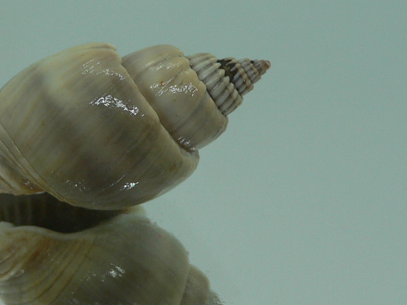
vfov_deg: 20.7
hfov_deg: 27.1
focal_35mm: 71
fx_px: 835
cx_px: 114
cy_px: 176
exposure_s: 1/60
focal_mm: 4.6
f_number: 2.8
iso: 80
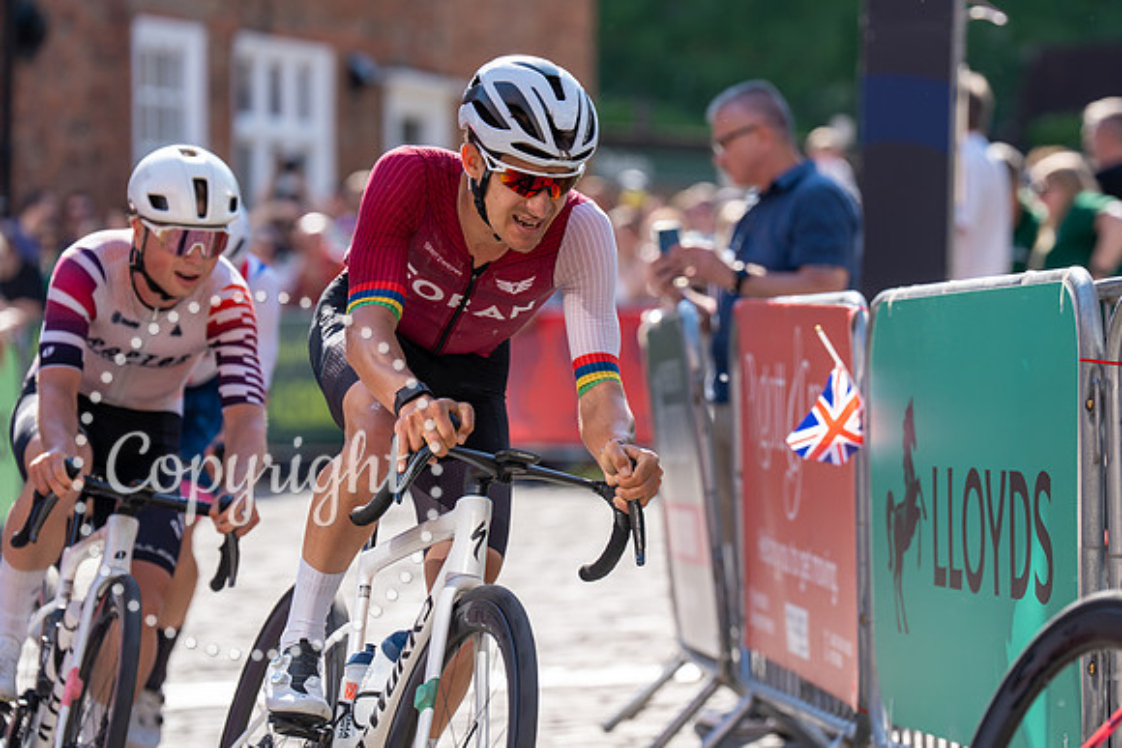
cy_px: 298
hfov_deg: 10.9
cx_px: 676
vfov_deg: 7.3
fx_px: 5893
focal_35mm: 189
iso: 200
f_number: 3.5
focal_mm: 157
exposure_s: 1/1000
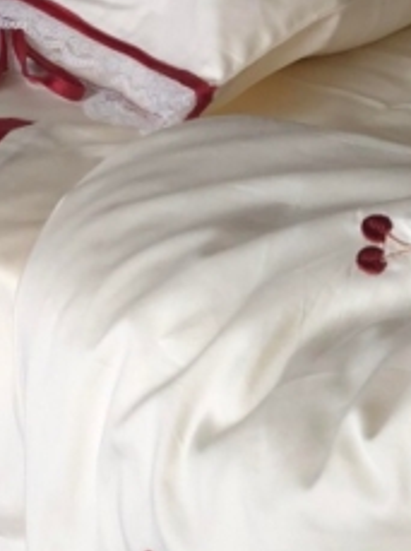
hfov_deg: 14.8
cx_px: 428
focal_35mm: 98
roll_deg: +1.5
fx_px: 1556
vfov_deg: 20.0
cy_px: 395
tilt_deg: -29.1
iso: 20
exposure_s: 1/162
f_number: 1.8
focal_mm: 3.99
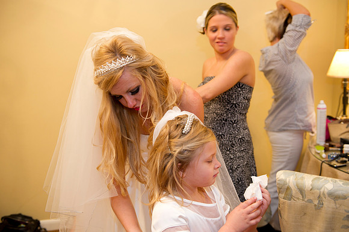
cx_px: 174
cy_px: 116
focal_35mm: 38
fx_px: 368
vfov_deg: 35.0
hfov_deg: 50.7
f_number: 3.5
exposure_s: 1/60
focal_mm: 38
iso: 1250
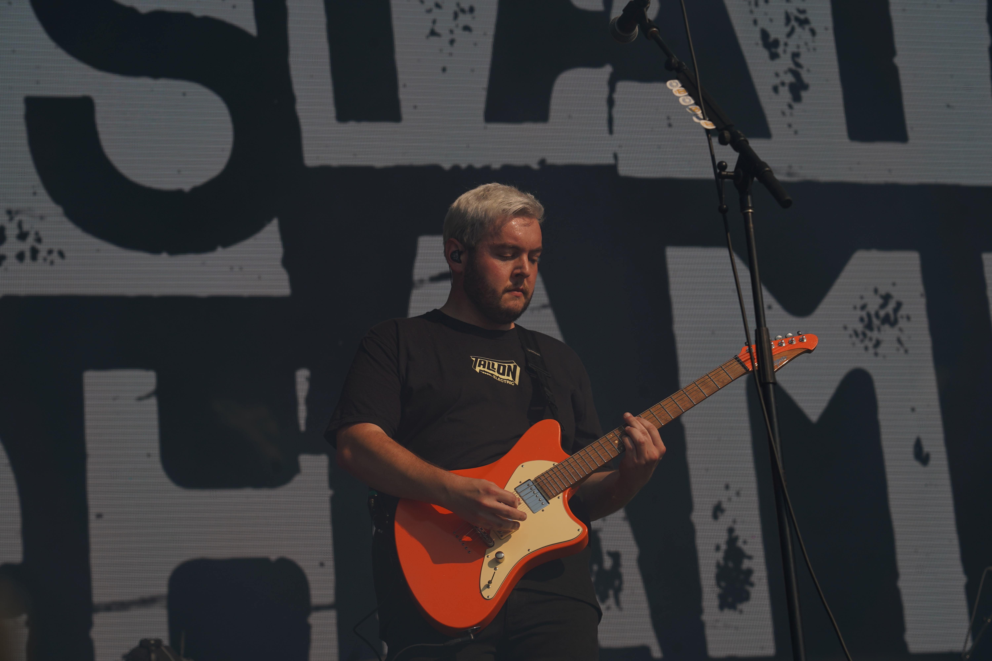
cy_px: 330
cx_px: 496
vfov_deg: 13.0
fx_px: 2893
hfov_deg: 19.5
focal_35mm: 105
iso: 100
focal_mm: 105
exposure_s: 1/800
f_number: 8
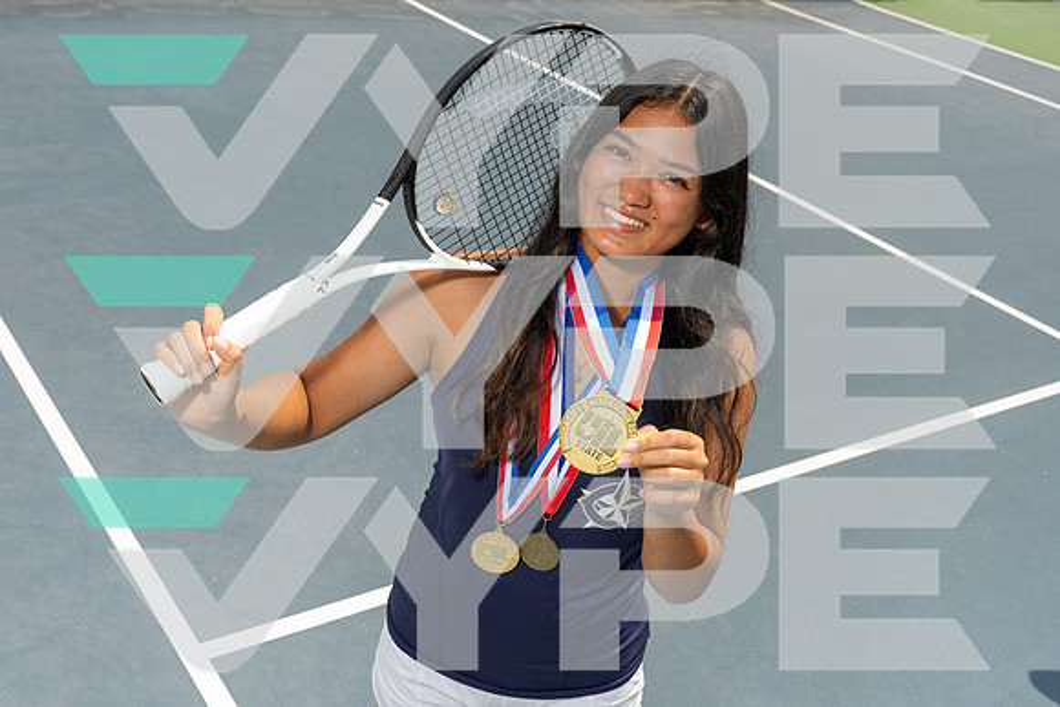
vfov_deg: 34.2
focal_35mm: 39
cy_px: 354
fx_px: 1149
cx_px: 530
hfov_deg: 49.5
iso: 100
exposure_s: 1/250
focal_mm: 39
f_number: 8
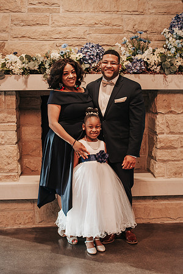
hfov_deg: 25.6
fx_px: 403
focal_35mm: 53
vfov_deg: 37.6
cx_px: 96
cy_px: 137
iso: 360
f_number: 2.8
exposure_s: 1/160
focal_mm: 35
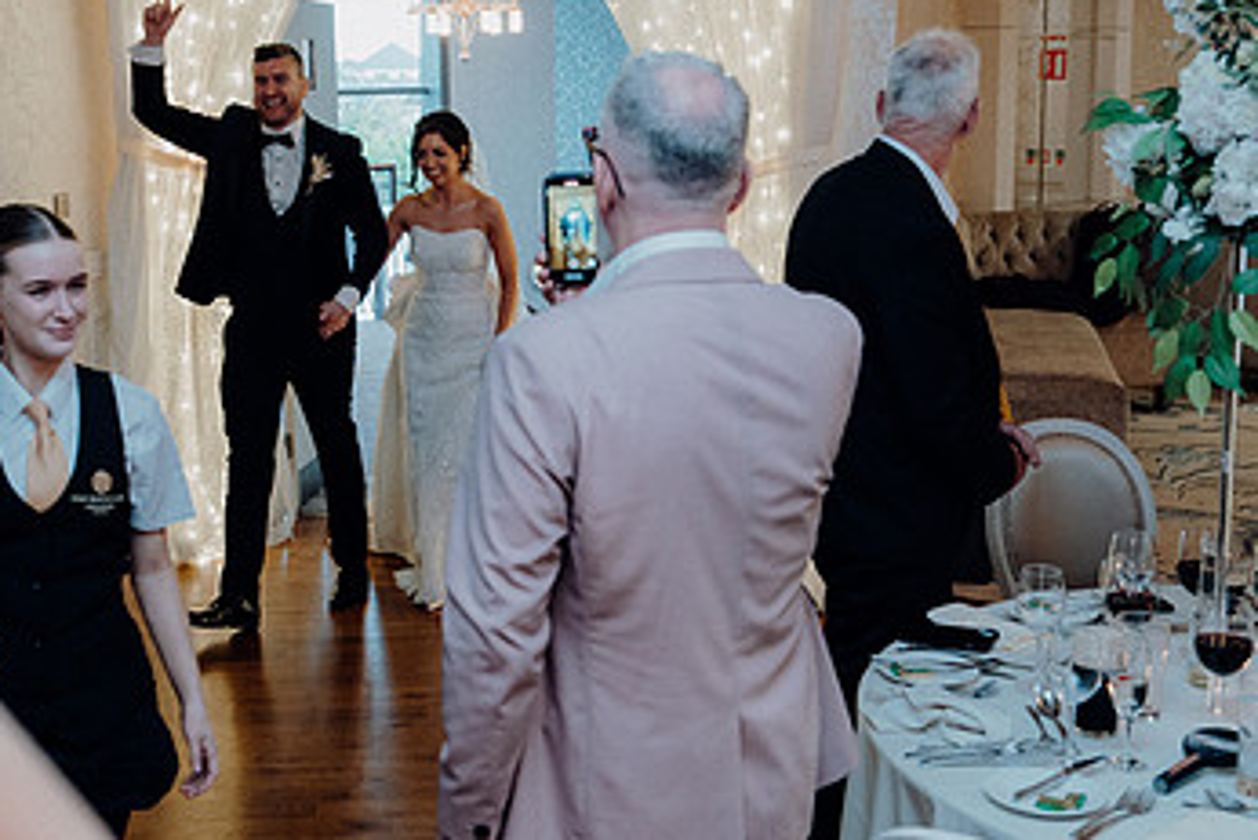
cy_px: 391
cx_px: 487
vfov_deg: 26.0
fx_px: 1818
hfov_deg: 38.0
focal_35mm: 52
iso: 2500
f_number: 3.5
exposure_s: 1/160
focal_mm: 31
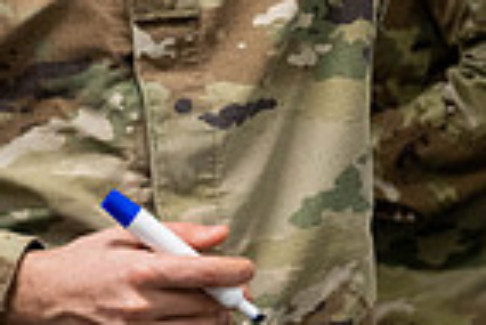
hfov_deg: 8.4
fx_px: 3324
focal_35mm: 246
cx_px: 318
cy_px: -118
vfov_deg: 5.6
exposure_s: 1/400
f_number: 4
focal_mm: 60
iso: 2500
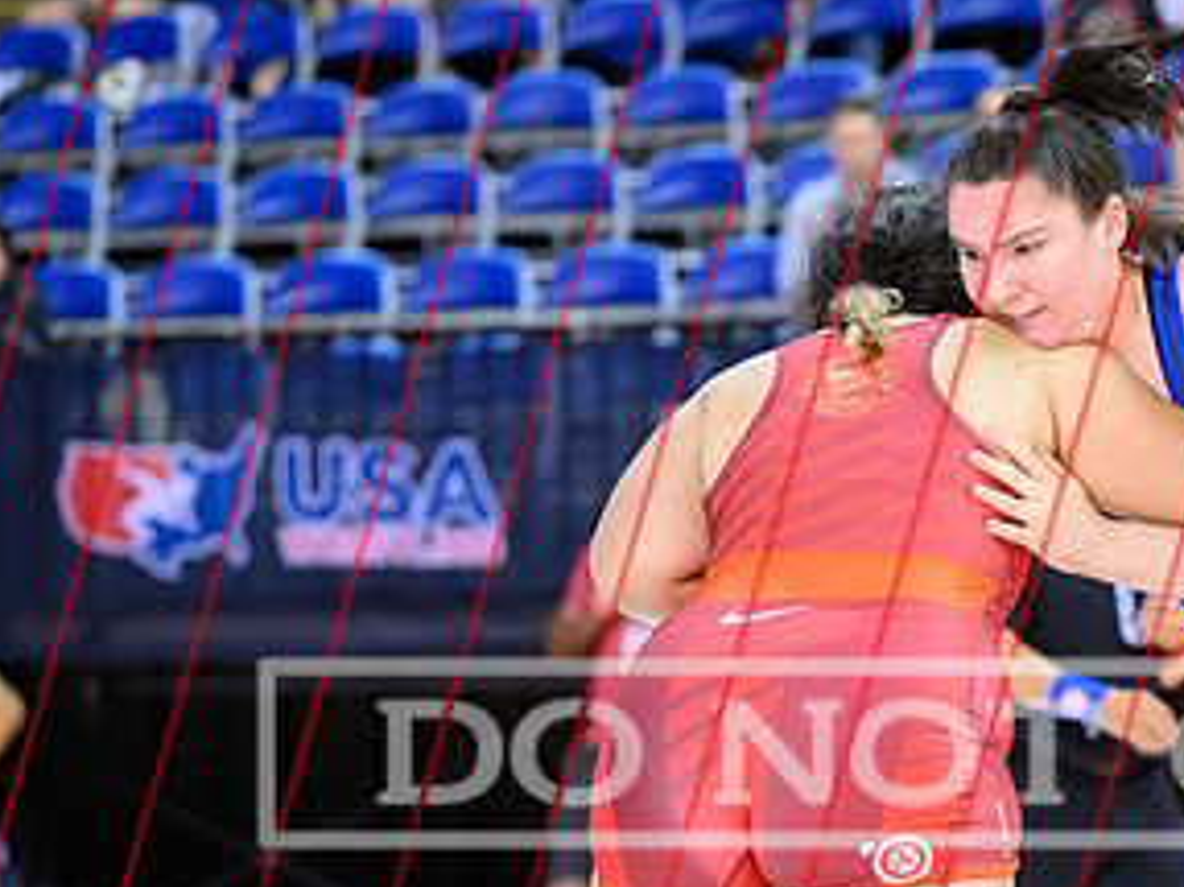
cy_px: 784
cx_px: 1054
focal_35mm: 180
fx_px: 6154
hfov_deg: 10.9
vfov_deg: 8.2
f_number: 3.2
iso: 5000
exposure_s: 1/800
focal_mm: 87
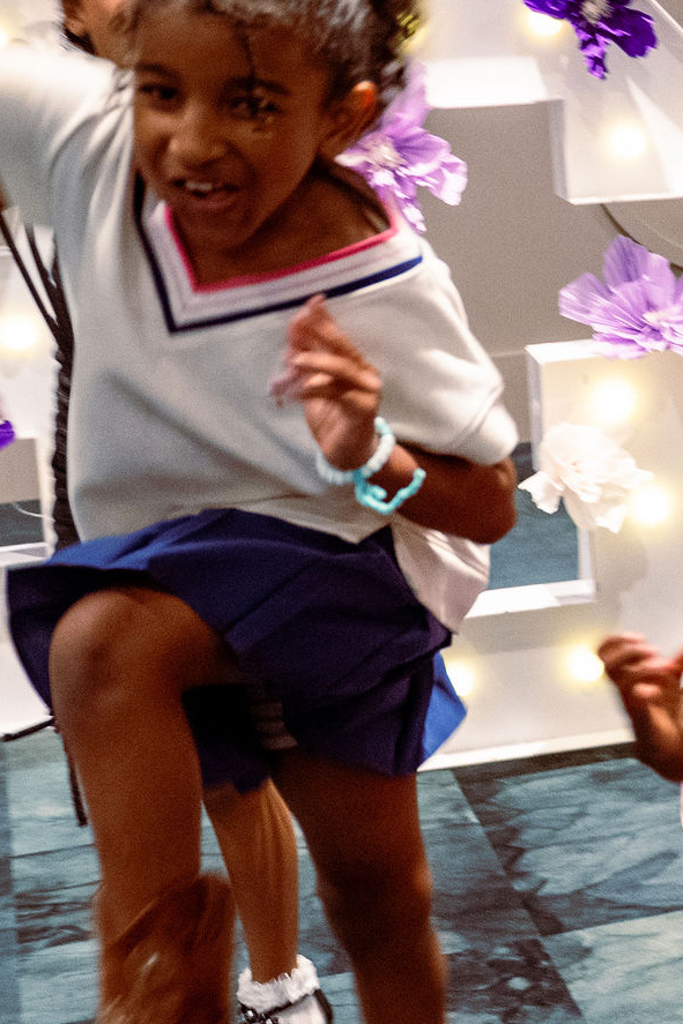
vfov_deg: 21.3
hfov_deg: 13.5
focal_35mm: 95
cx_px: 1063
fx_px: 2704
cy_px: 299
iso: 1600
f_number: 2.8
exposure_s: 1/100
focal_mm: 24
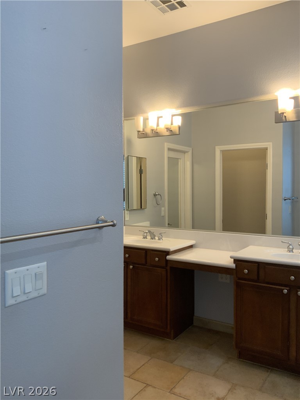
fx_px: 335
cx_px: 150
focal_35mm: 29
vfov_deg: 61.7
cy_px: 200
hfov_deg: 48.2
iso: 125
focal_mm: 3
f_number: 1.8
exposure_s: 1/60
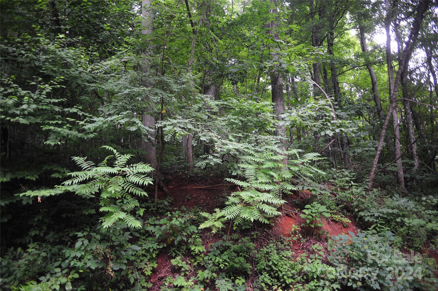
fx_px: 292
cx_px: 219
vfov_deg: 53.1
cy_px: 146
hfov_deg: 73.8
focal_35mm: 24
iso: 200
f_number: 2.8
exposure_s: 1/60
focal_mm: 24
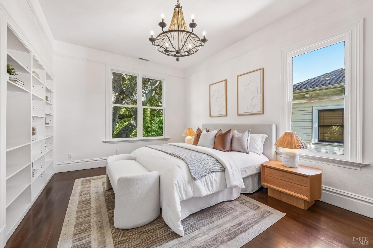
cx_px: 186
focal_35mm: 14
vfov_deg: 81.2
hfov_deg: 104.3
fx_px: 145
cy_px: 124
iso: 640
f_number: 8
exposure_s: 1/50
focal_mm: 14
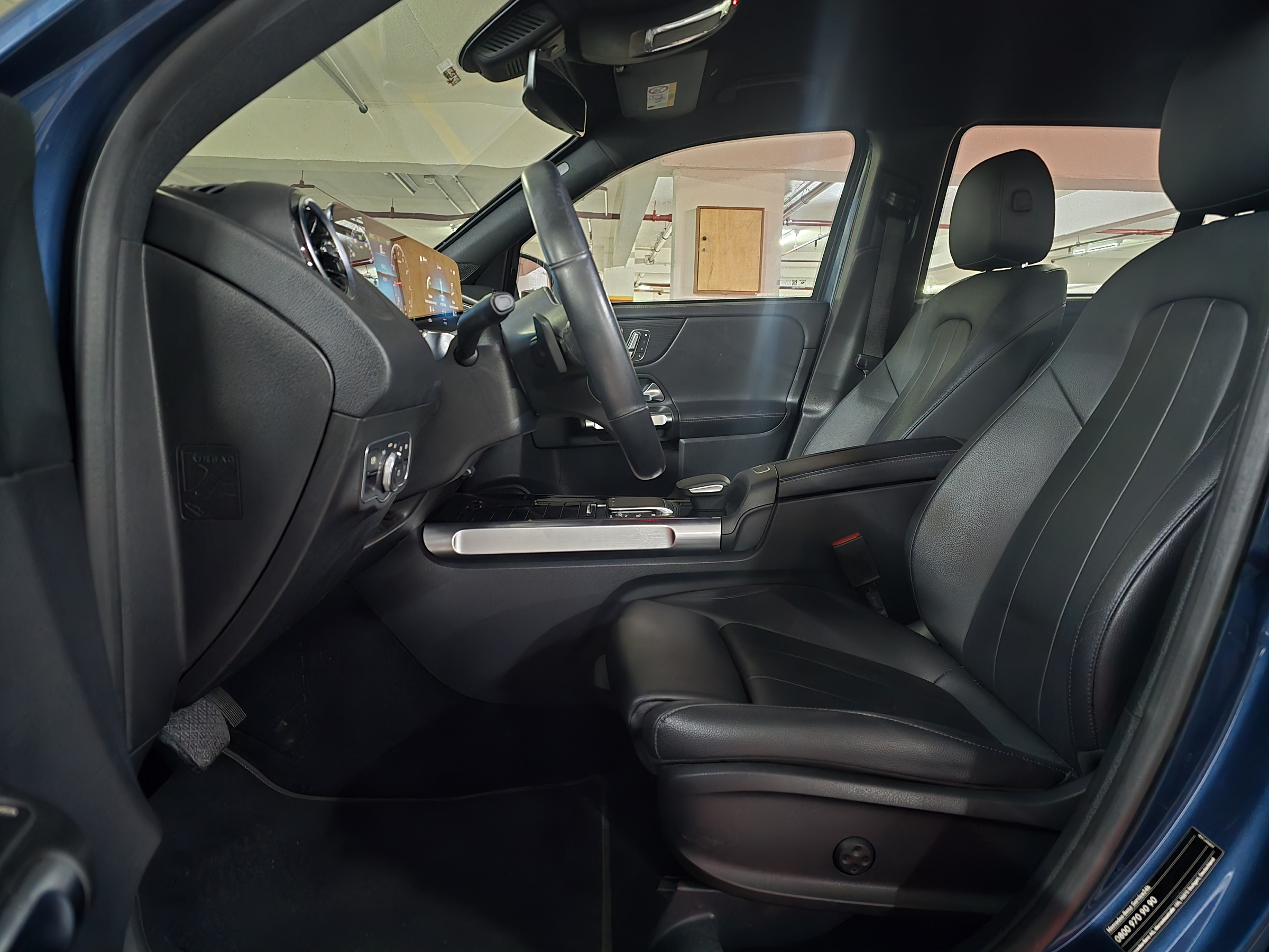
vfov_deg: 58.9
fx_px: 843
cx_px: 634
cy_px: 476
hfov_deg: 73.9
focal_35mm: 23
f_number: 1.7
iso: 3200
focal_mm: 6.3
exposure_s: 1/15
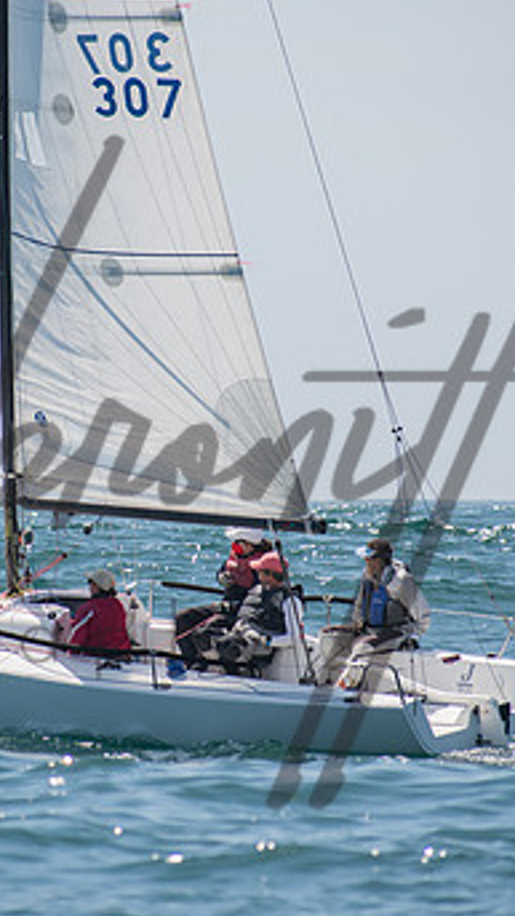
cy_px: 439
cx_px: 149
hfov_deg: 2.2
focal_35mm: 549
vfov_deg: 3.9
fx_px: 13325
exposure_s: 1/1000
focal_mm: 200
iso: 200
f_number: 6.3
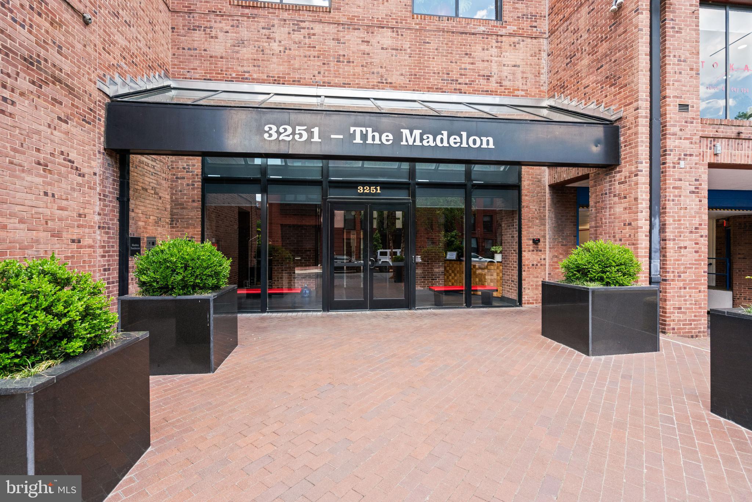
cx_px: 376
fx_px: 334
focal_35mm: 16
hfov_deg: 96.7
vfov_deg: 73.8
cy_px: 251
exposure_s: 1/320
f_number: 5.6
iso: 800
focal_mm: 16
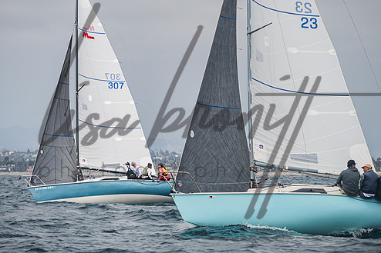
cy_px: 135
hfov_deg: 7.6
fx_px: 2867
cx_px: 178
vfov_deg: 5.1
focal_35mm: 271
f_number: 6.3
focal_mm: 200
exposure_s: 1/640
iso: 160
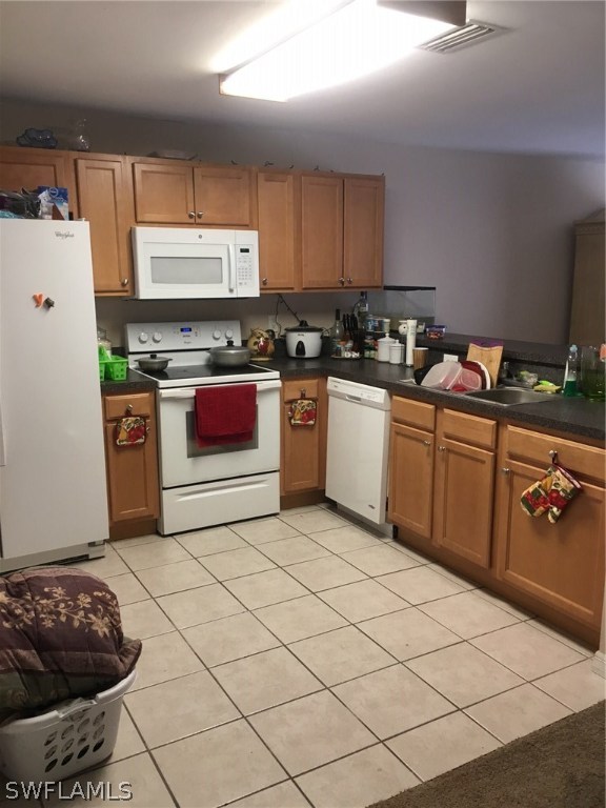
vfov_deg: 61.7
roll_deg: +0.0
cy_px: 404
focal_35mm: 29
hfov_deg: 48.2
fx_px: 677
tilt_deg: -11.9
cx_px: 303
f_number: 2.2
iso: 80
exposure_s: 1/30
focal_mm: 4.15
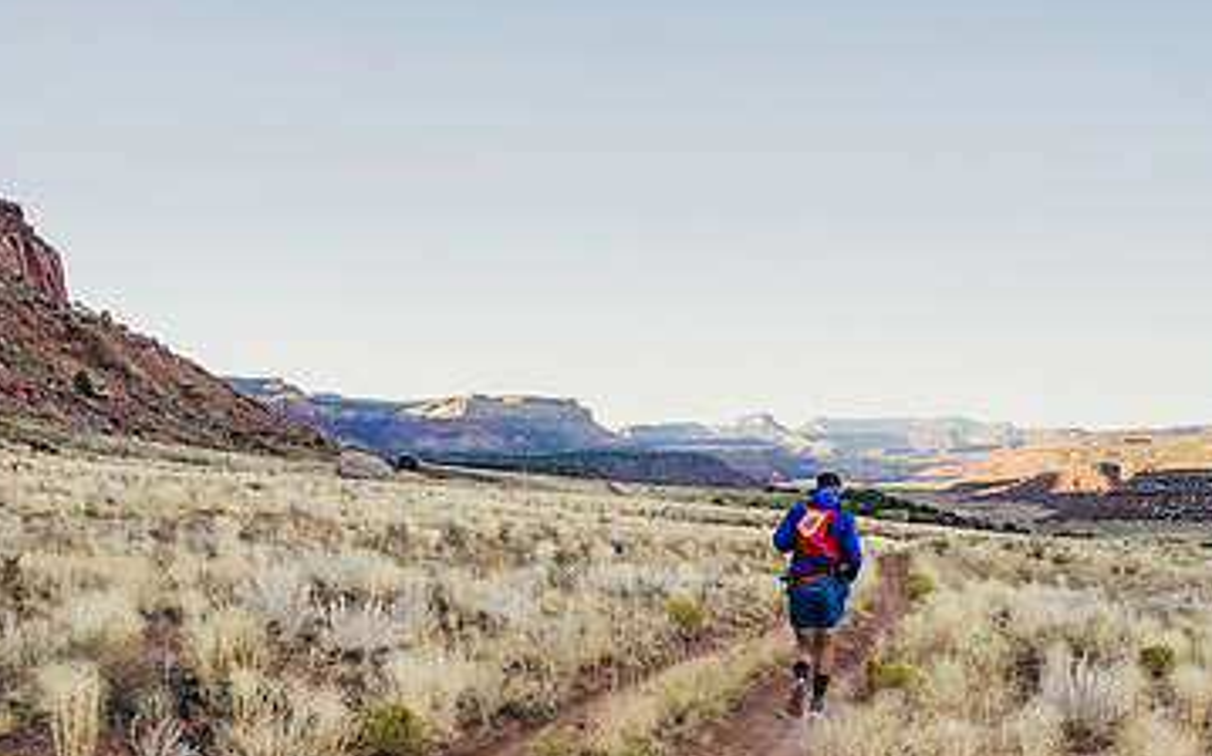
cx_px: 580
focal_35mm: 43
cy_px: 476
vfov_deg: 29.7
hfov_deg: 46.2
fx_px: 1420
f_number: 2.8
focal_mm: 24
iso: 400
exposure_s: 1/1000
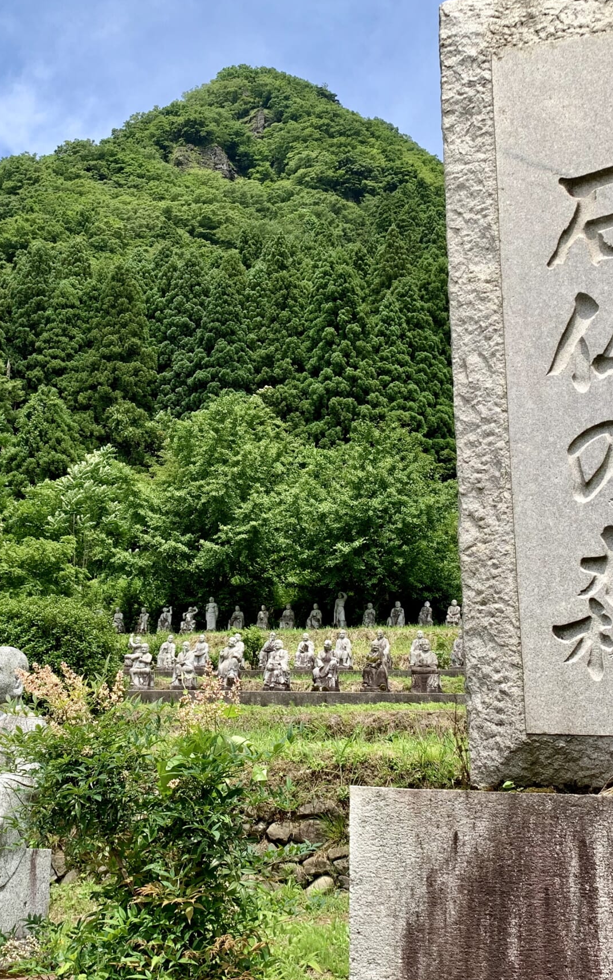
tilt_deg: +17.4
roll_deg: -3.6
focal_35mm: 41
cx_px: 202
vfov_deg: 48.2
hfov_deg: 31.0
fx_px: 1096
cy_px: 460
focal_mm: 4.25
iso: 25
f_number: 1.8
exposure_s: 1/1314
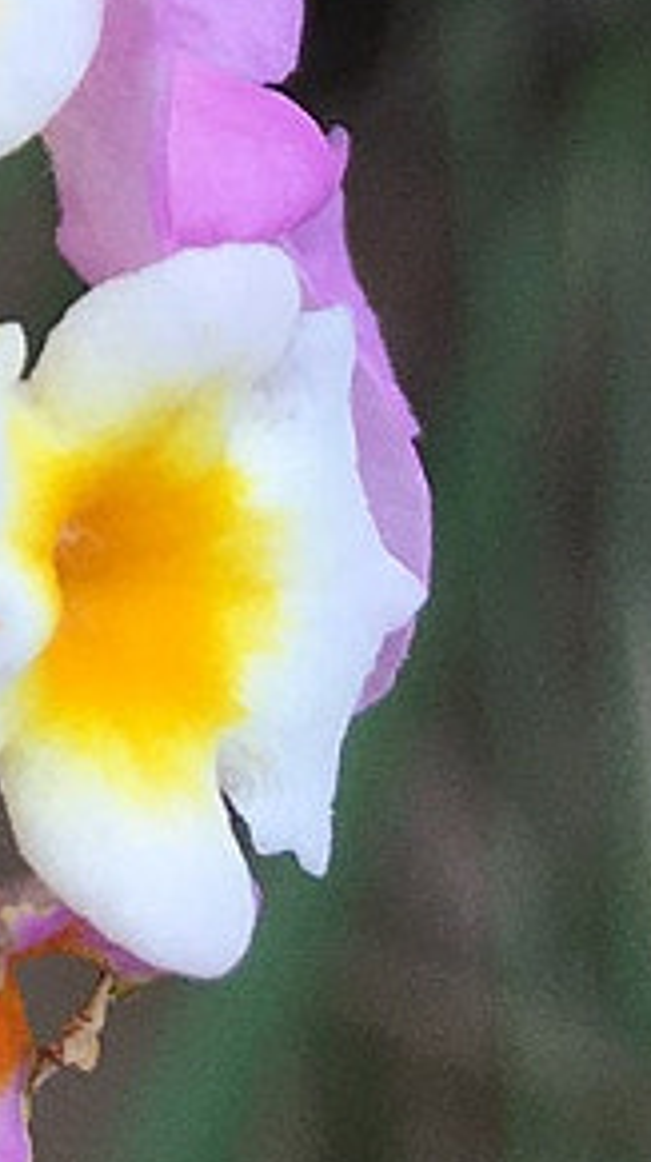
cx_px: -1058
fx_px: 5357
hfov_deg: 6.5
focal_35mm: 174
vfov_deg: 11.5
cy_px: -890
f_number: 2.2
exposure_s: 1/247
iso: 25
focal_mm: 4.15
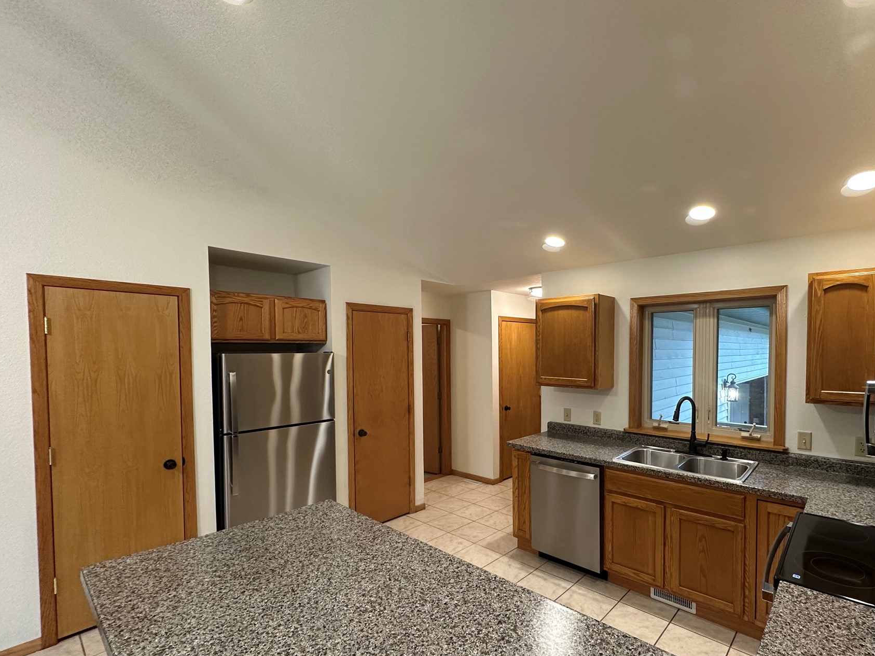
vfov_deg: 74.5
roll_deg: -0.1
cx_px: 507
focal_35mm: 17
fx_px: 430
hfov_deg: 90.3
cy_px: 363
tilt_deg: -1.3
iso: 320
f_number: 2.2
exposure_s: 1/120
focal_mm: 2.22
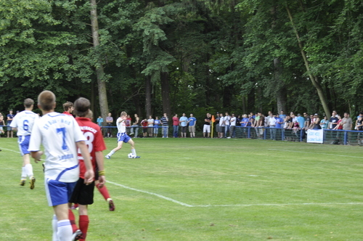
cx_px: 182
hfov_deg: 19.5
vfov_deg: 13.0
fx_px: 1057
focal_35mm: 105
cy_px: 120
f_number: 5.6
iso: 280
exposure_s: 1/125
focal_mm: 70
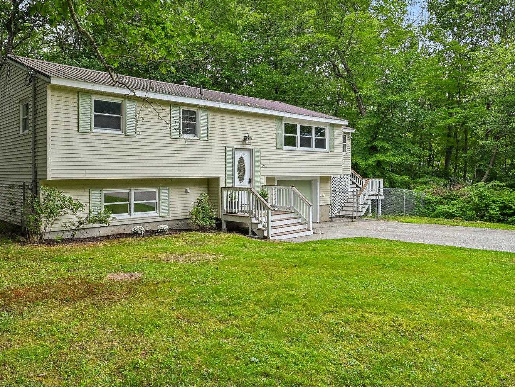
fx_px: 417
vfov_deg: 49.7
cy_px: 173
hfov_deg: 63.4
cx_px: 243
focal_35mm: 28
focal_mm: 19
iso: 400
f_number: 8
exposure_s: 1/160
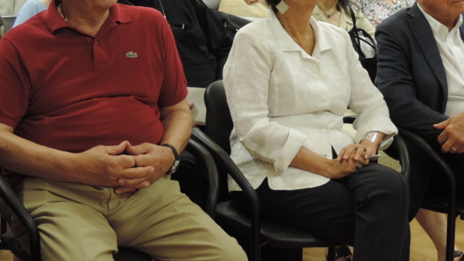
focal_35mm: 88
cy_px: 46
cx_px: 286
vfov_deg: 13.7
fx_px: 1083
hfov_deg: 24.1
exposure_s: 1/15
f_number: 3.7
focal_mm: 10.7
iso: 560
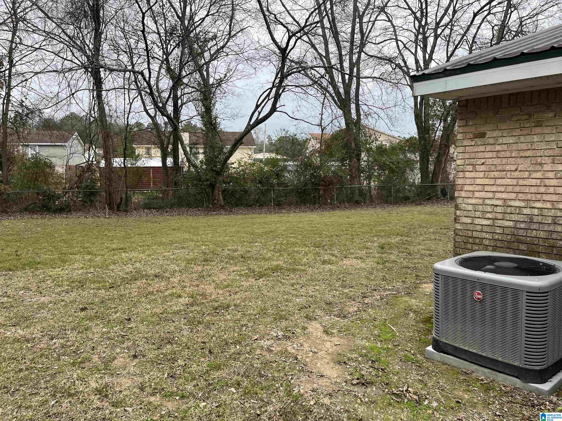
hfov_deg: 67.3
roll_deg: +3.1
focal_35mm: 26
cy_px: 210
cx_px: 281
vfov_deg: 53.1
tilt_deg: -2.5
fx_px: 422
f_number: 1.6
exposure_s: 1/394
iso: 50
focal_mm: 5.1
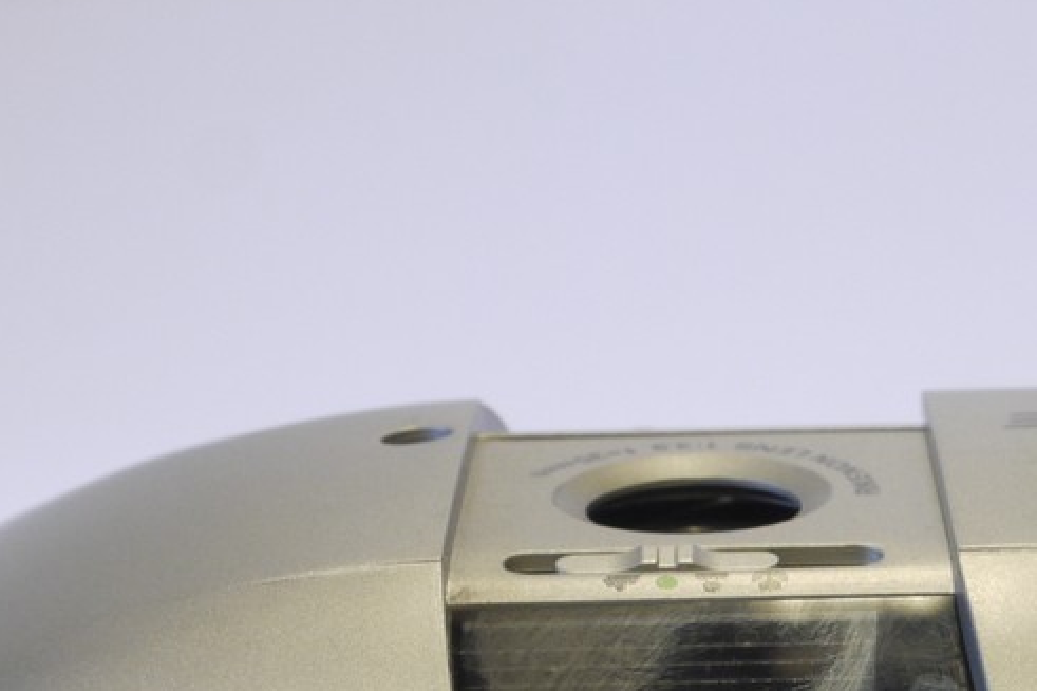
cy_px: 632
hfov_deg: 16.7
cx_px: 819
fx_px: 3513
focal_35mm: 122
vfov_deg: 11.2
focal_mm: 24
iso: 400
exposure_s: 1/13
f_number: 11
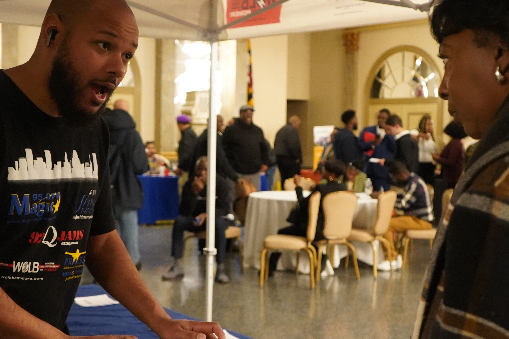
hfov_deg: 35.1
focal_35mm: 57
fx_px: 806
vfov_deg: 23.8
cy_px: 186
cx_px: 264
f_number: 3.5
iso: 8000
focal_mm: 31
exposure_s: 1/160
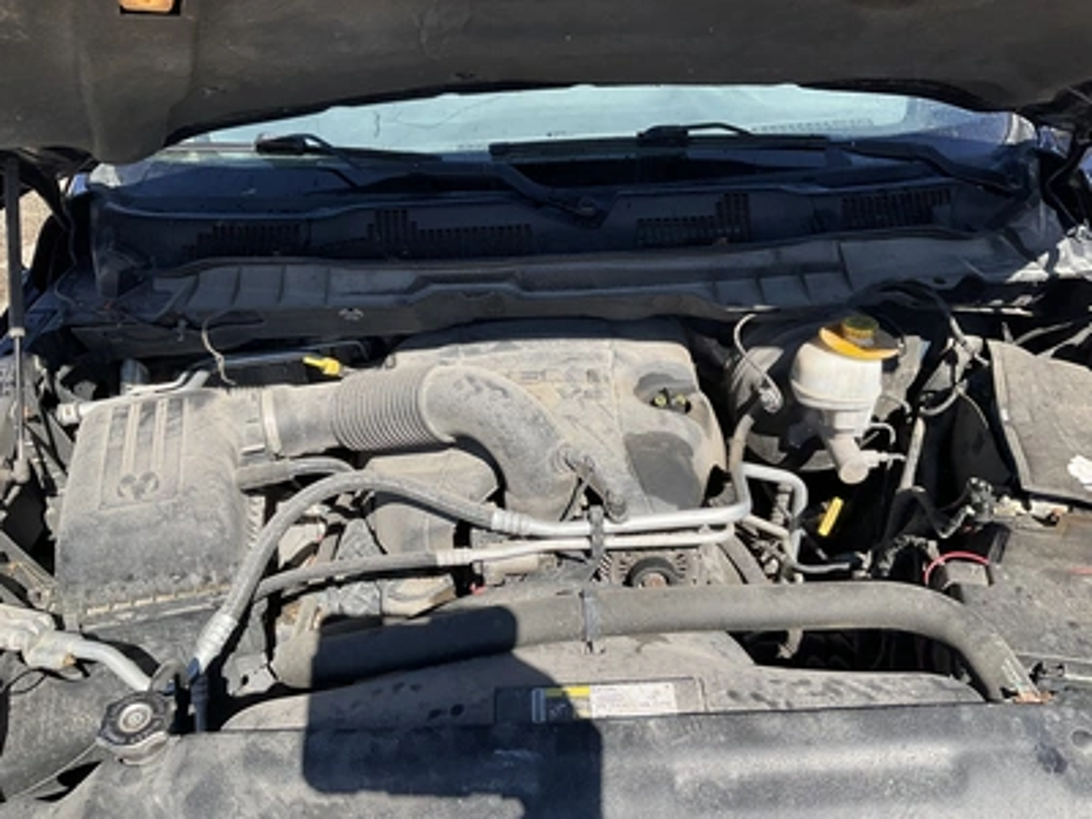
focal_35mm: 29
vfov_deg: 48.2
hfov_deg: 61.7
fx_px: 915
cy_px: 410
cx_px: 546
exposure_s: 1/1098
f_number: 1.8
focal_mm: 3
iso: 25
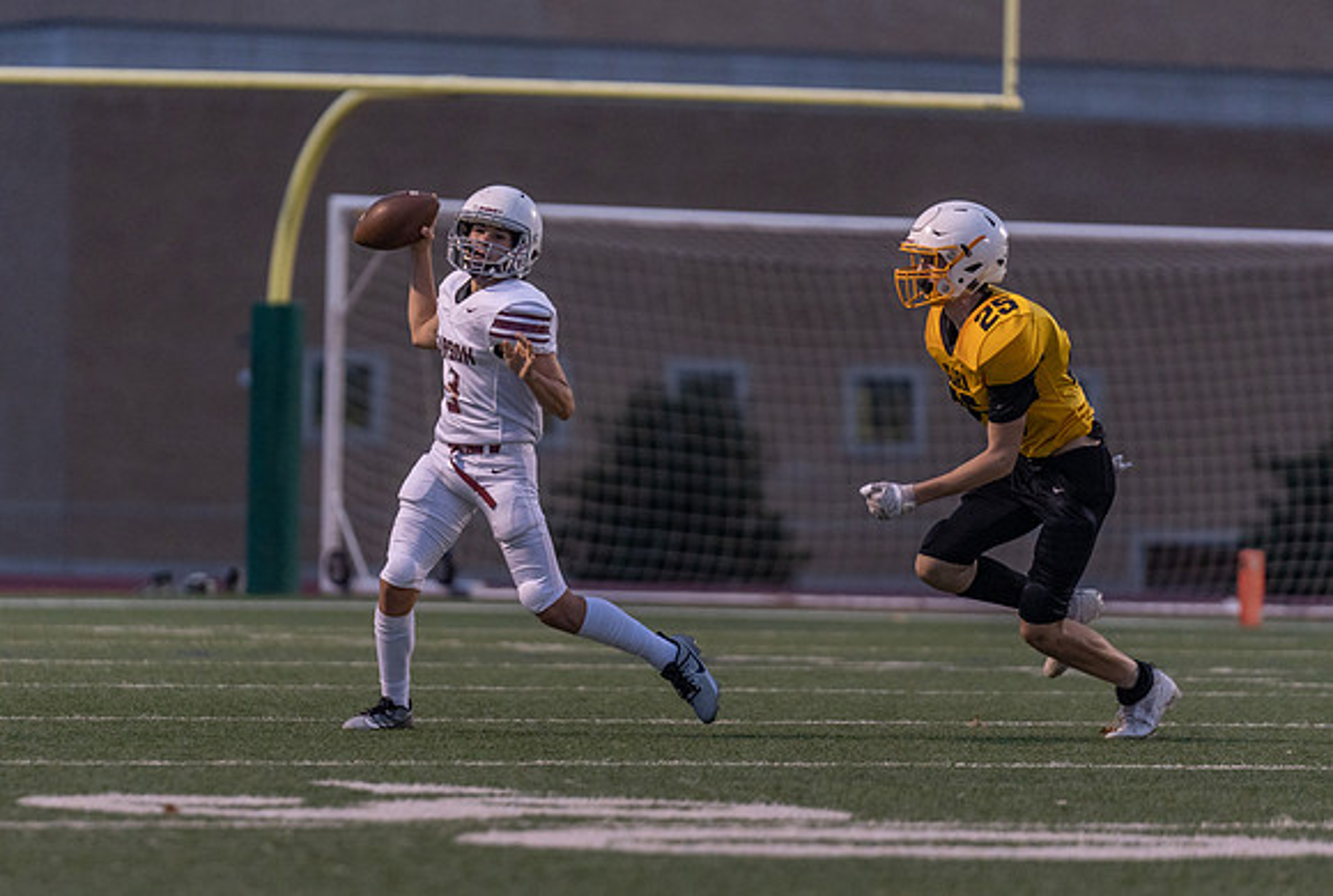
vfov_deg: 4.7
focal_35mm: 292
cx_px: 551
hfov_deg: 7.0
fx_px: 10840
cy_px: 479
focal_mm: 200
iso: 2000
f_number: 2.8
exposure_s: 1/1250
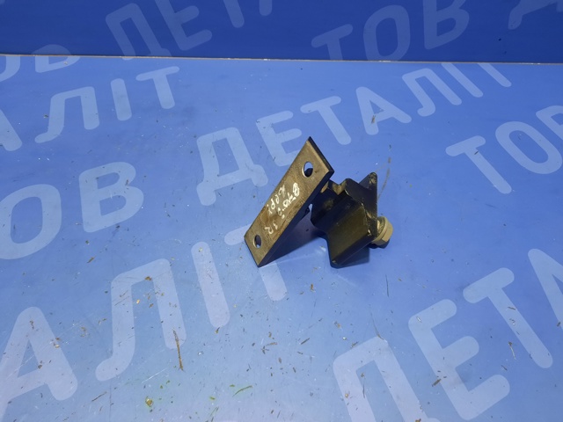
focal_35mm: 25
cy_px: 211
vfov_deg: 54.9
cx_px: 282
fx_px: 407
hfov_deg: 69.4
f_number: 2
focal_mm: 4.6
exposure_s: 1/30
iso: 400
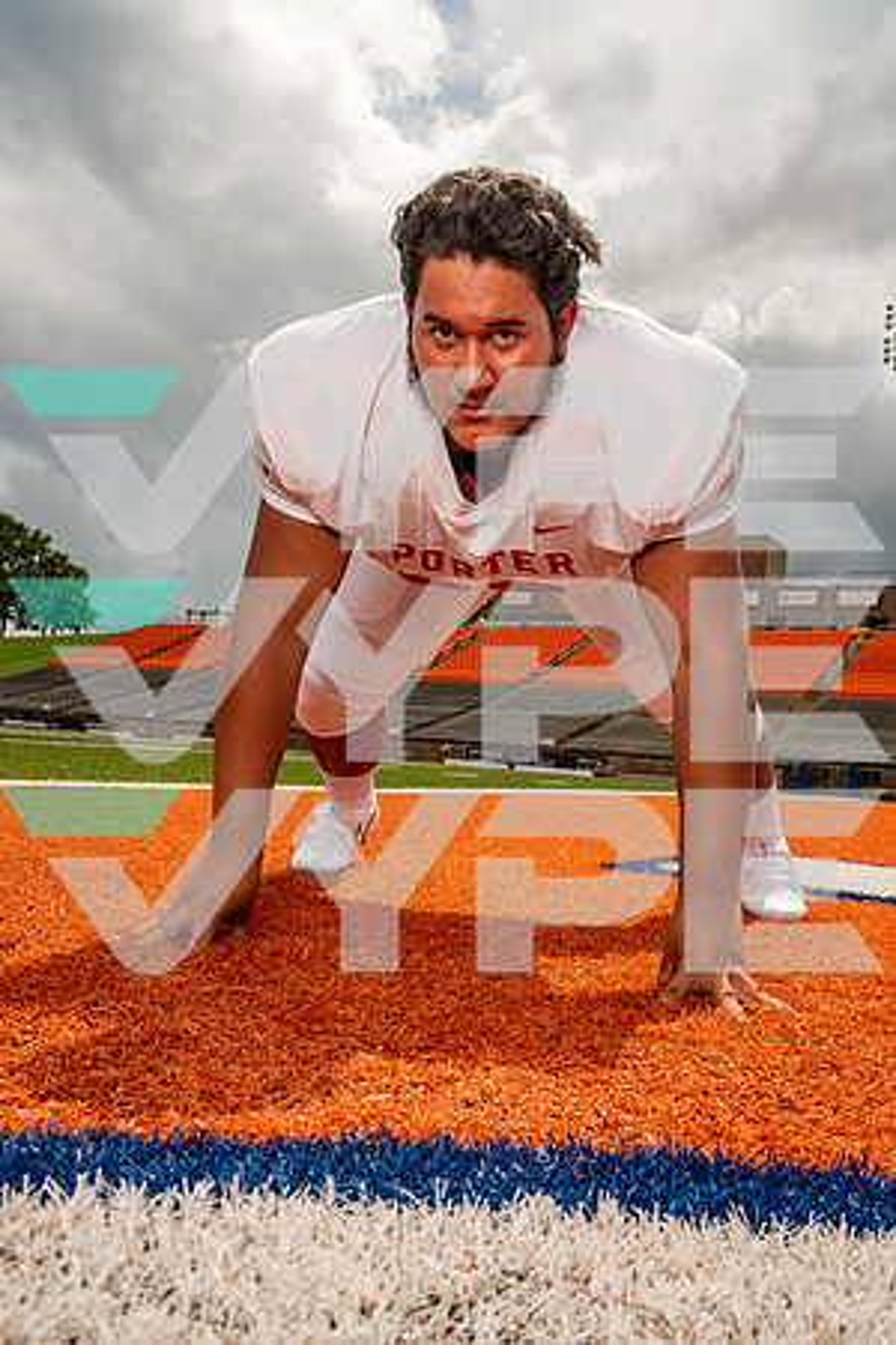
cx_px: 448
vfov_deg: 60.3
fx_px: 1157
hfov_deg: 42.3
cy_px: 672
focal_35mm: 31
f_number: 8
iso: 100
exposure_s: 1/320
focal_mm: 31
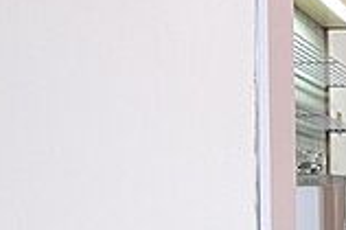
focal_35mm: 59
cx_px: 554
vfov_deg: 22.3
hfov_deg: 24.2
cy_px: 217
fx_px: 566
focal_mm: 1.83
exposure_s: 1/40
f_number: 2.2
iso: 243
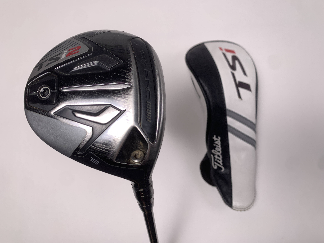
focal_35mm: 26
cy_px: 122
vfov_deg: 53.1
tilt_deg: -81.3
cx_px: 162
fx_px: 243
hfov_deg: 67.3
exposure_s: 1/266
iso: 25
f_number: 1.8
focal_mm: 4.25
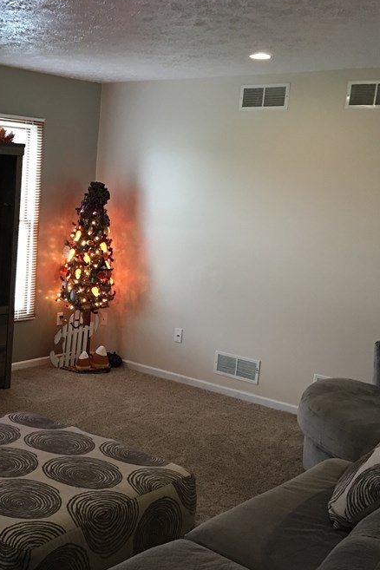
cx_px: 61
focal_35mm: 47
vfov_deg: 41.9
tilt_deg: -9.0
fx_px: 744
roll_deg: -3.8
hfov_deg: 27.9
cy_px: 313
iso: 100
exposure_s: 1/8
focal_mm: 4.15
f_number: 2.2
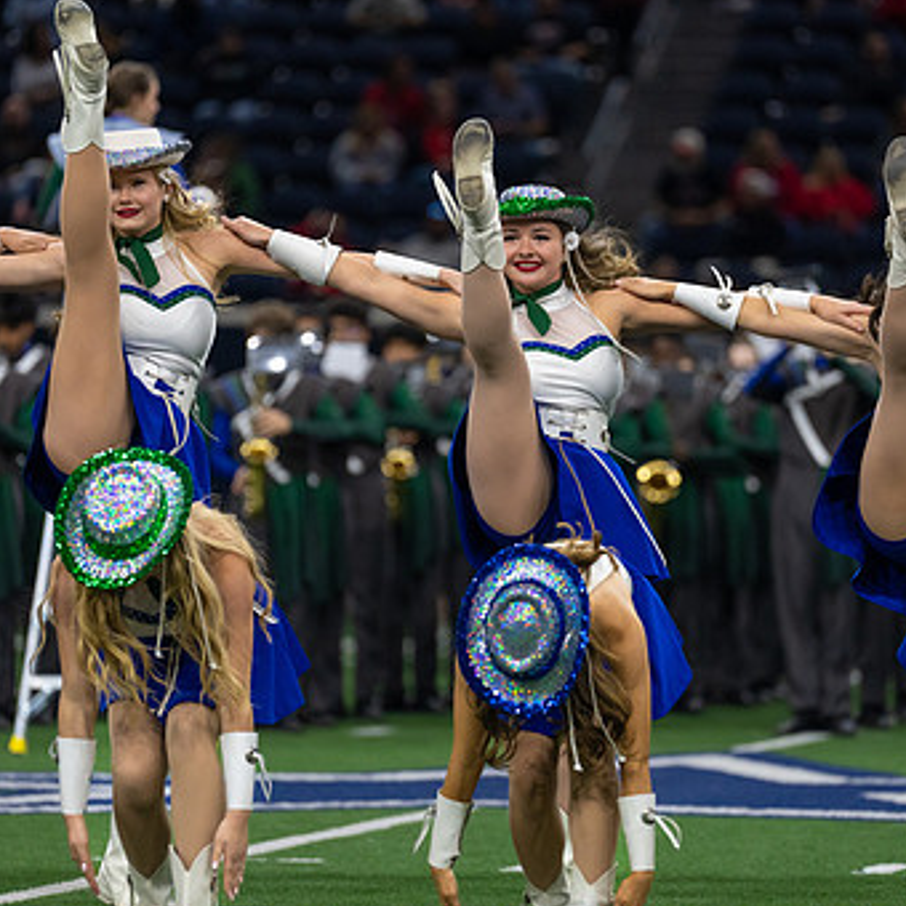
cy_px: 453
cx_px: 493
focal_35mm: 316
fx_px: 9357
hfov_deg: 5.5
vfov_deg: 5.5
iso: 1600
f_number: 2.8
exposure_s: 1/1000
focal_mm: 200
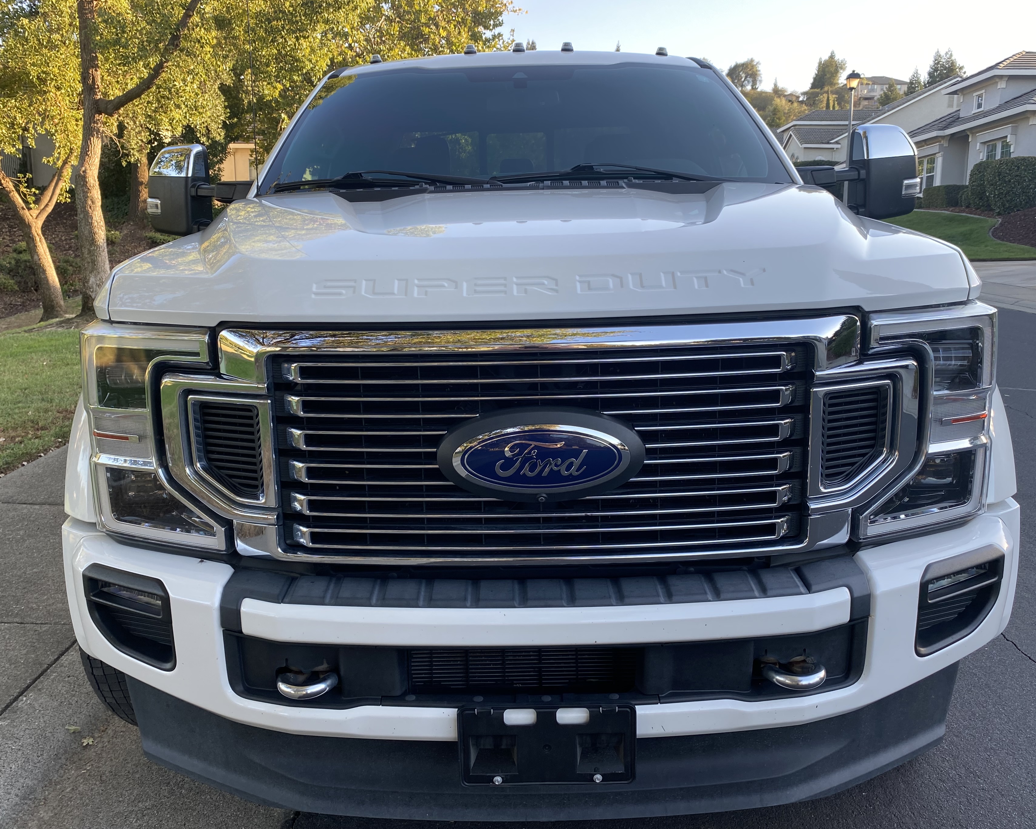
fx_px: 920
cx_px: 500
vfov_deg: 48.5
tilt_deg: -10.1
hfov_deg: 58.8
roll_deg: -0.1
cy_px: 420
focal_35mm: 30
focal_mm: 4.25
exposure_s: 1/149
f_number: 1.8
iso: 32
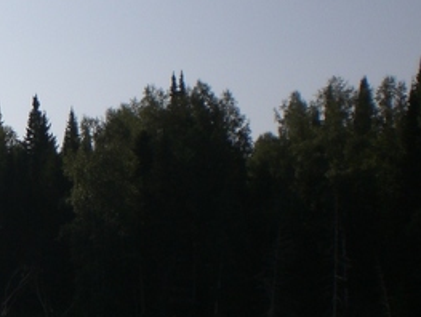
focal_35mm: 101
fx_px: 1230
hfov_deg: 18.1
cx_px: -134
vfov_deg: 14.5
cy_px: 284
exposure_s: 1/1250
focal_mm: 6.3
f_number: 4.4
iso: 50
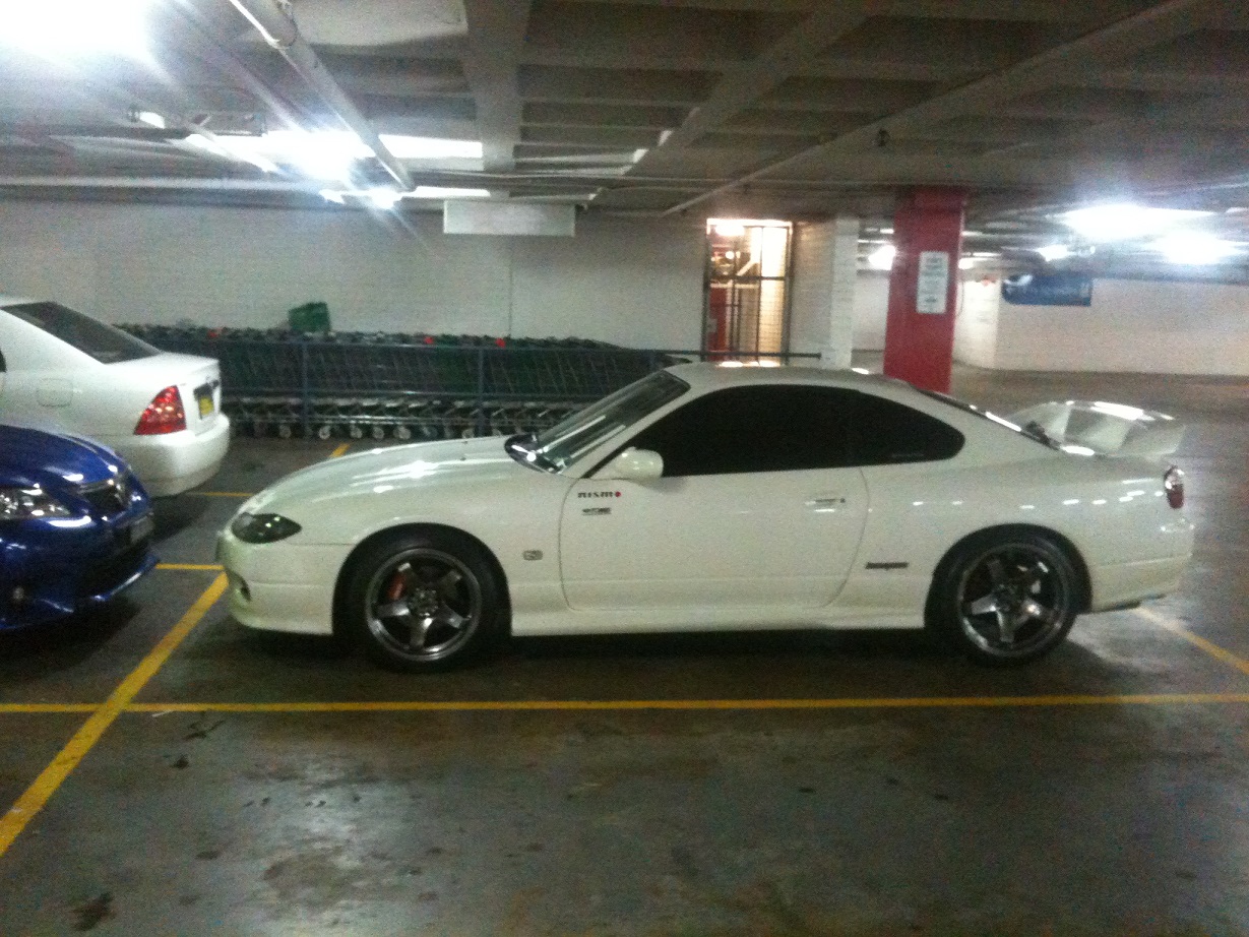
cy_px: 468
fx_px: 1263
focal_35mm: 35
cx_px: 624
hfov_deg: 52.6
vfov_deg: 40.7
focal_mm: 3.85
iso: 640
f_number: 2.8
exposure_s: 1/15
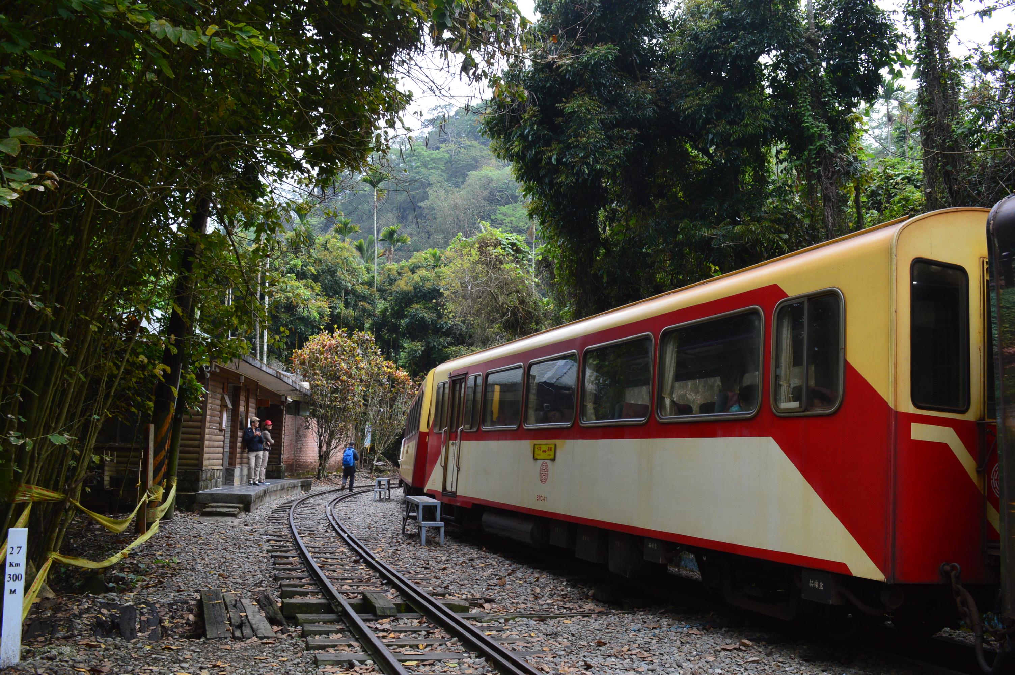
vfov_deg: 43.5
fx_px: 845
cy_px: 338
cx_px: 508
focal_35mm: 30
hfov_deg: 62.0
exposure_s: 1/125
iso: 400
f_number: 9
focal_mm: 20
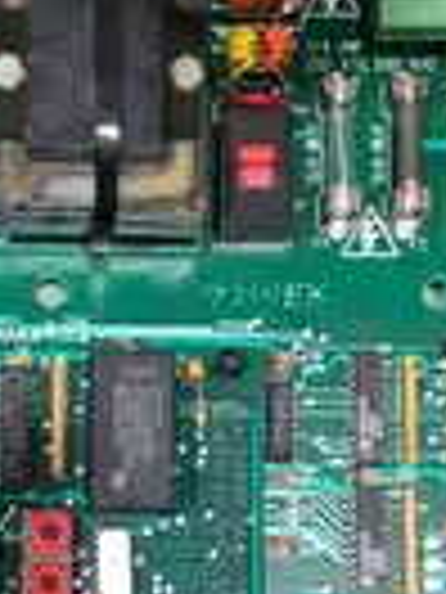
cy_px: 464
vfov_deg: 22.7
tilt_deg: -85.1
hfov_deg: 17.3
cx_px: 131
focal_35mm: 85
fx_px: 1460
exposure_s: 1/20
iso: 40
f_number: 1.8
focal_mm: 4
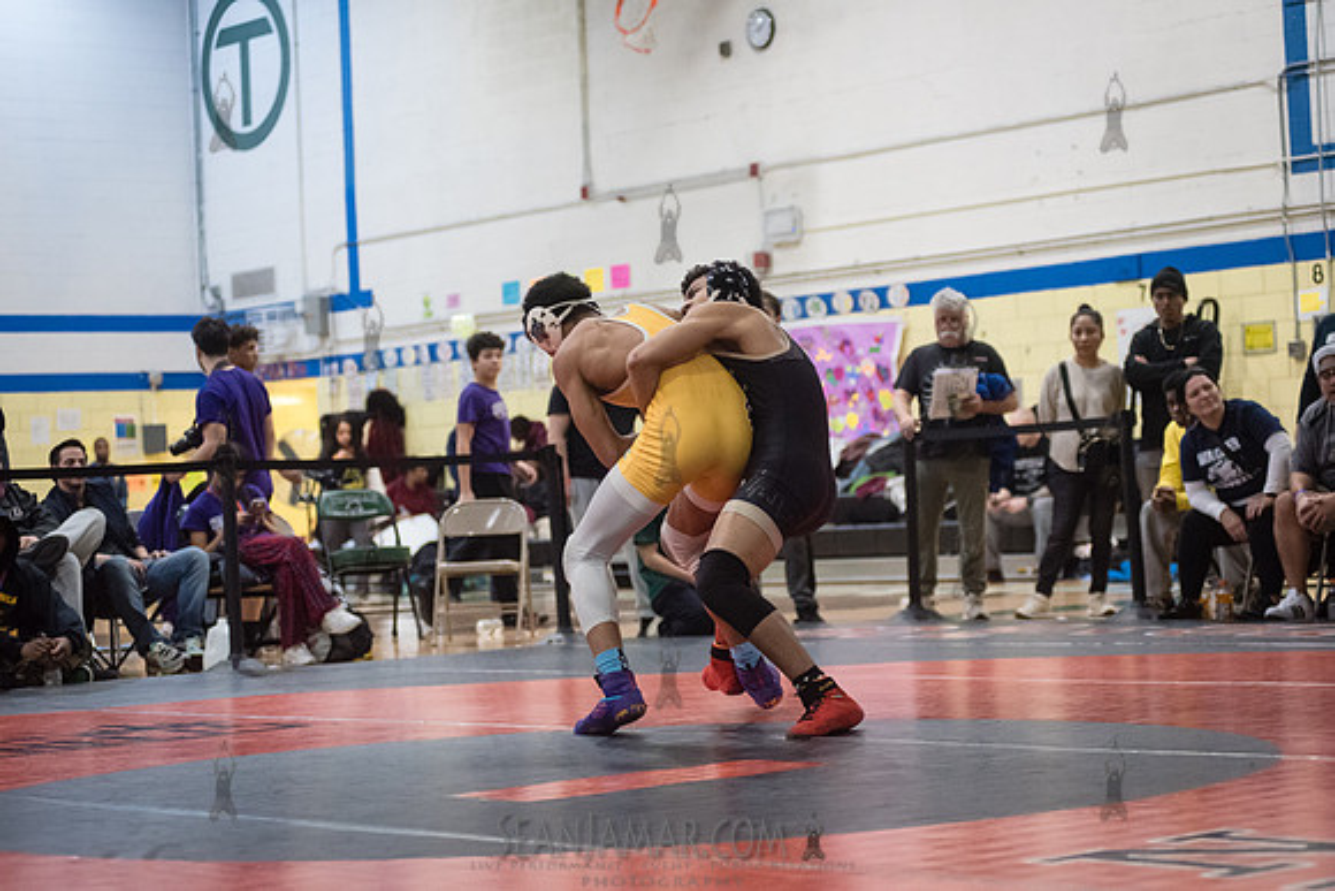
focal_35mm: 80
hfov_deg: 25.4
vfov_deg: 17.1
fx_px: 2967
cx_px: 668
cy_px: 446
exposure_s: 1/500
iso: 8000
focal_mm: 80
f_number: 3.5
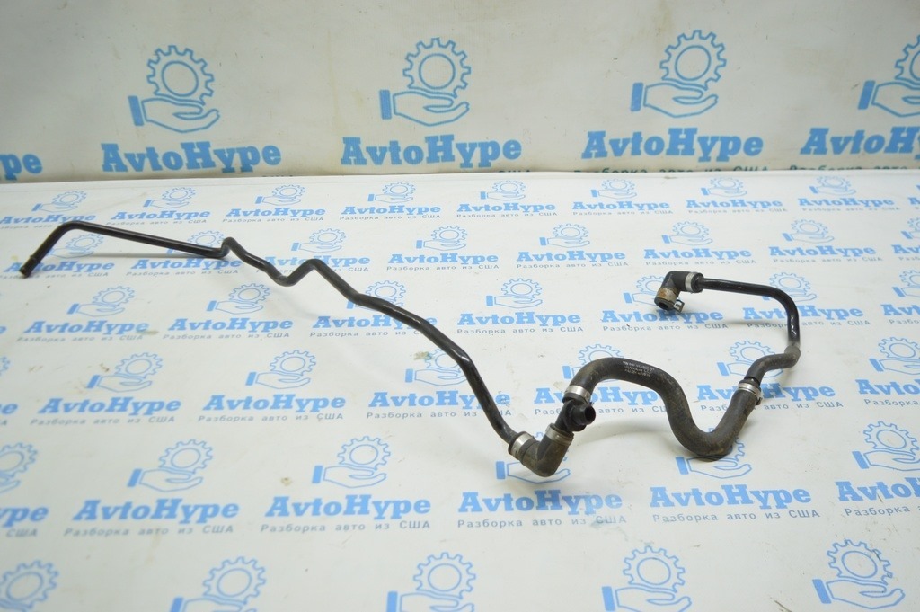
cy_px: 306
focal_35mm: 30
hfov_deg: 62.0
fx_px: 766
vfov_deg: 43.5
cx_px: 460
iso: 400
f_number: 3.8
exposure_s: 1/60
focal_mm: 20
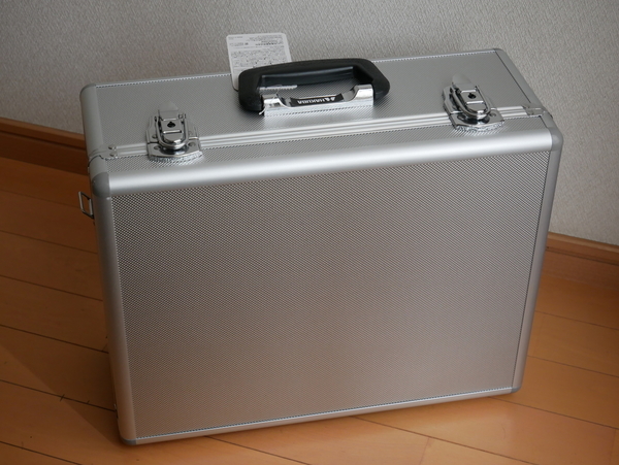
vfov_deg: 22.3
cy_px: 232
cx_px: 310
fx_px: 1181
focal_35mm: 66
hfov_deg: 29.4
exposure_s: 1/80
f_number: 5.1
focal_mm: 33
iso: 800
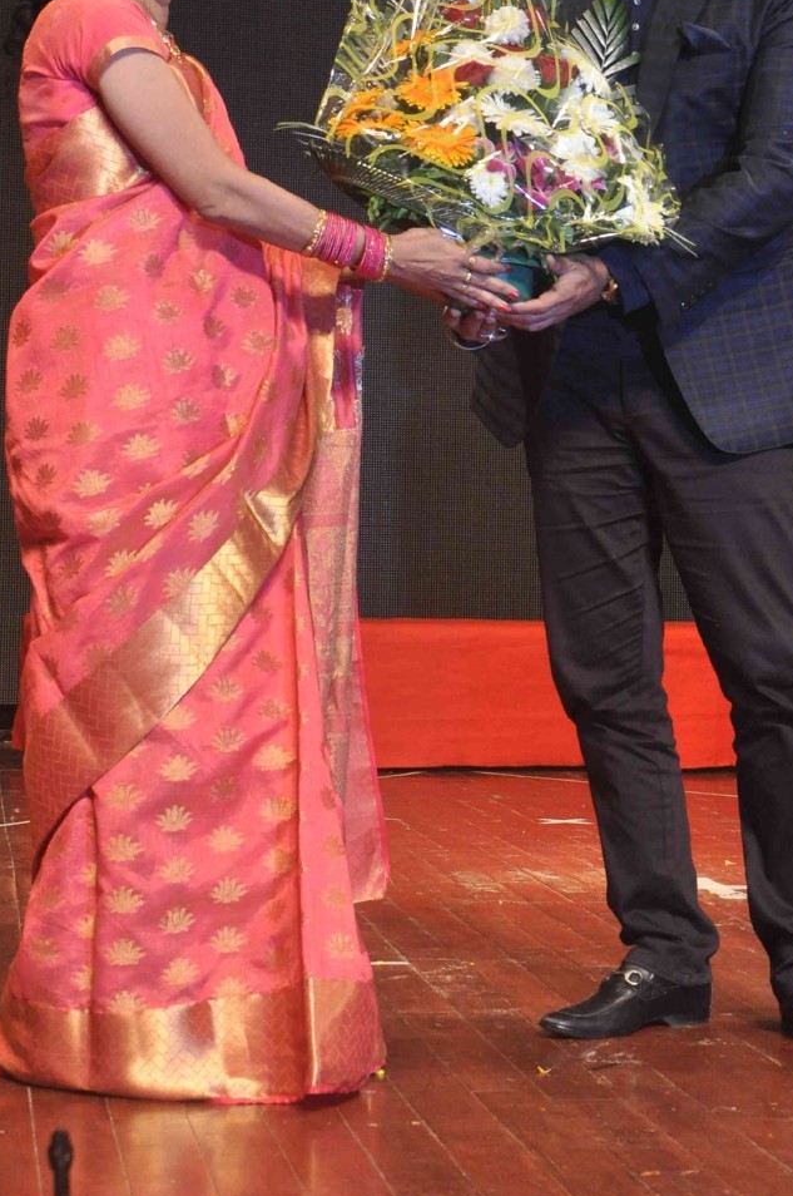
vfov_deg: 22.6
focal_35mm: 90
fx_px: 2983
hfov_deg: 15.1
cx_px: 496
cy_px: 411
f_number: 9
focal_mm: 38
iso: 1000
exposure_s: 1/50
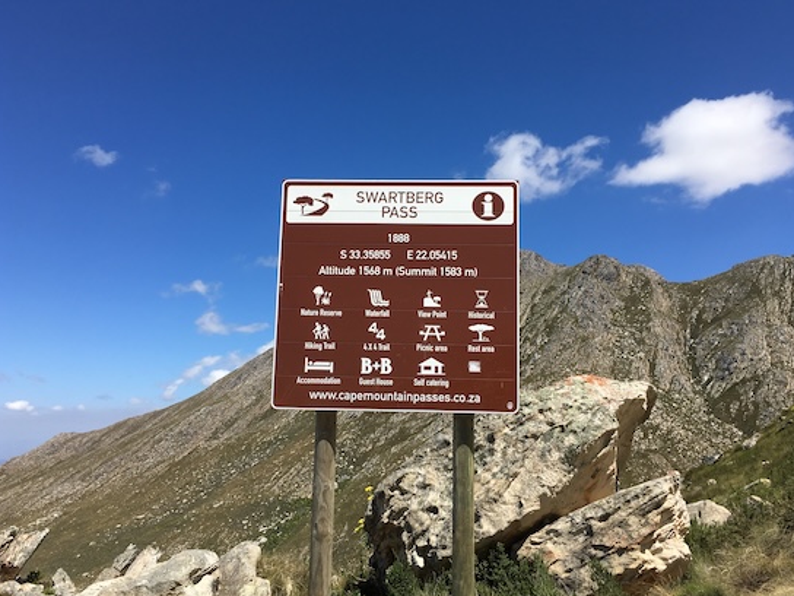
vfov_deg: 44.1
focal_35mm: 32
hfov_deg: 56.8
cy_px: 317
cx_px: 406
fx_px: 734
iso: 25
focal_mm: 4.15
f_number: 2.2
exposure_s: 1/2024
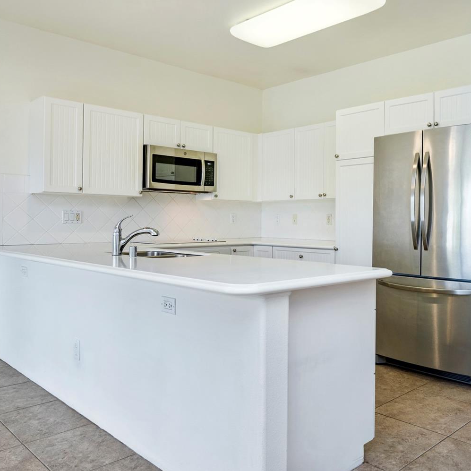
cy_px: 228
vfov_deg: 53.0
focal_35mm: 31
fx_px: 472
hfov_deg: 51.7
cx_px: 326
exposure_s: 1/13
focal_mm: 15
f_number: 8
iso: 160
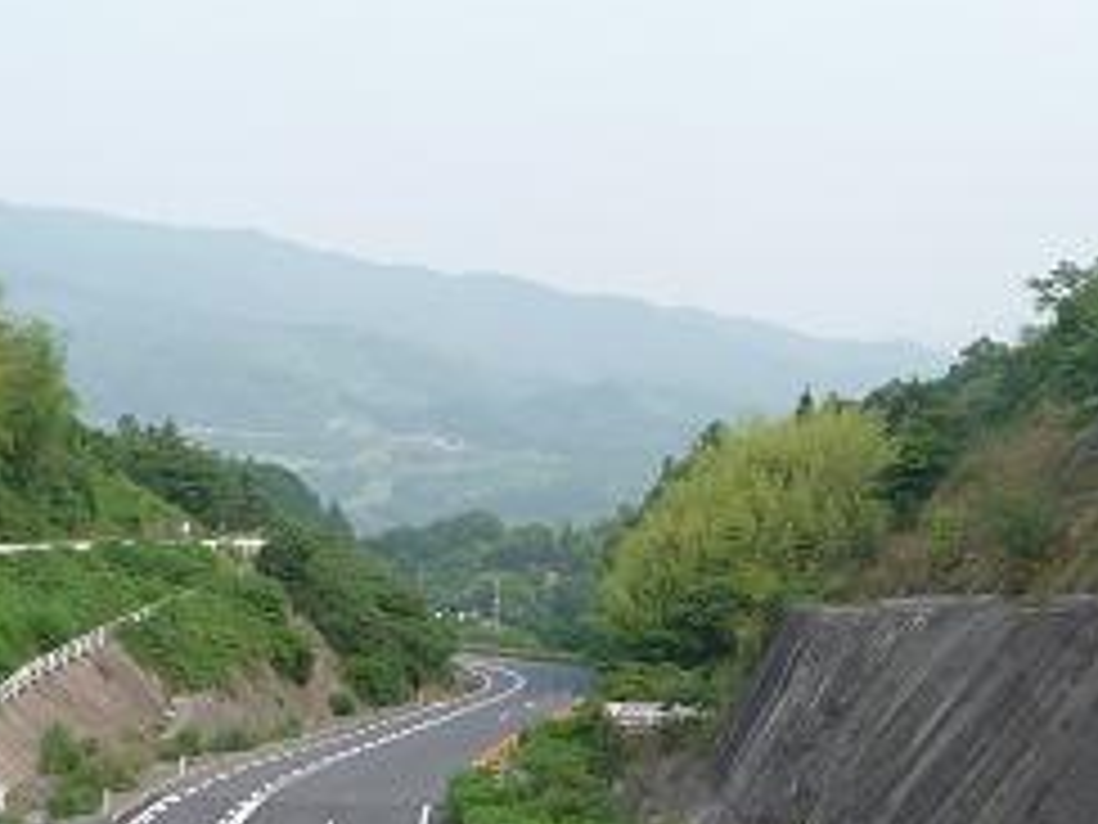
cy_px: 603
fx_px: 2664
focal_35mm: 84
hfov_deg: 23.3
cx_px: 558
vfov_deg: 17.5
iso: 100
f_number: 3.4
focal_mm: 5
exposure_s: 1/400
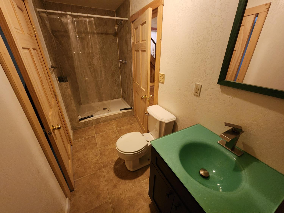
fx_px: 107
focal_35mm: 13
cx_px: 142
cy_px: 106
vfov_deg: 89.9
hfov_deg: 106.2
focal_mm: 2.2
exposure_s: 1/24
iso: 640
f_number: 2.2
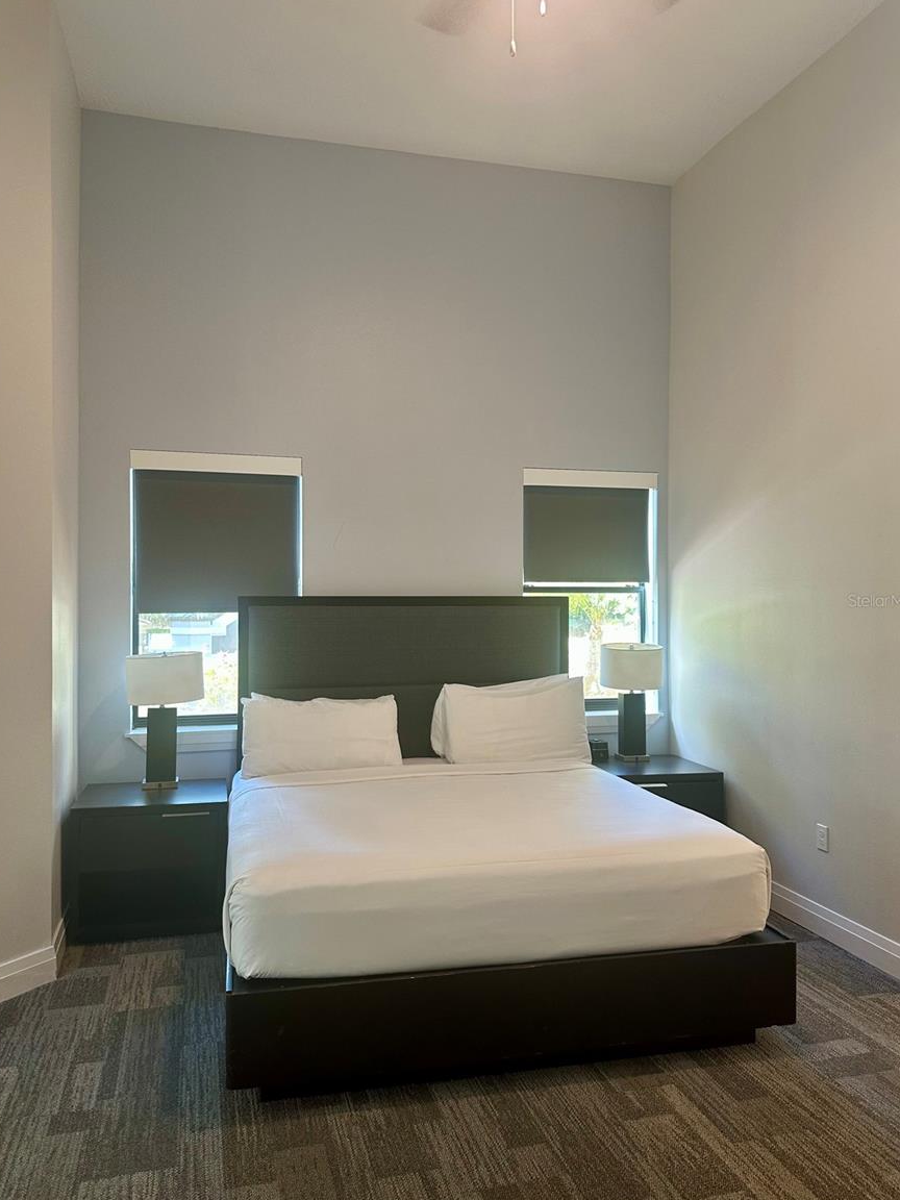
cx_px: 453
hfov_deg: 54.9
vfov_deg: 69.4
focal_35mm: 25
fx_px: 867
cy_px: 600
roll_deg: +0.6
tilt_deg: +2.2
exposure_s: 1/60
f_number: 1.78
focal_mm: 6.86
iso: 125
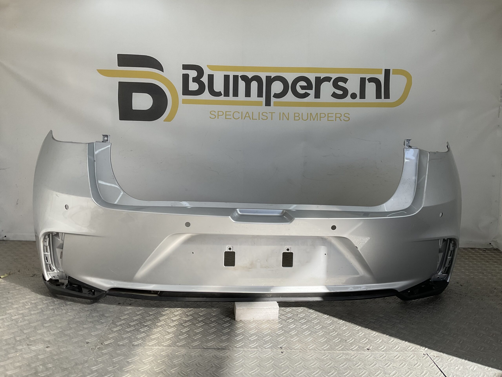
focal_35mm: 29
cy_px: 188
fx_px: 421
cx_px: 251
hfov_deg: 61.7
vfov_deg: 48.2
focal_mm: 3
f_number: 1.8
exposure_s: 1/759
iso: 16
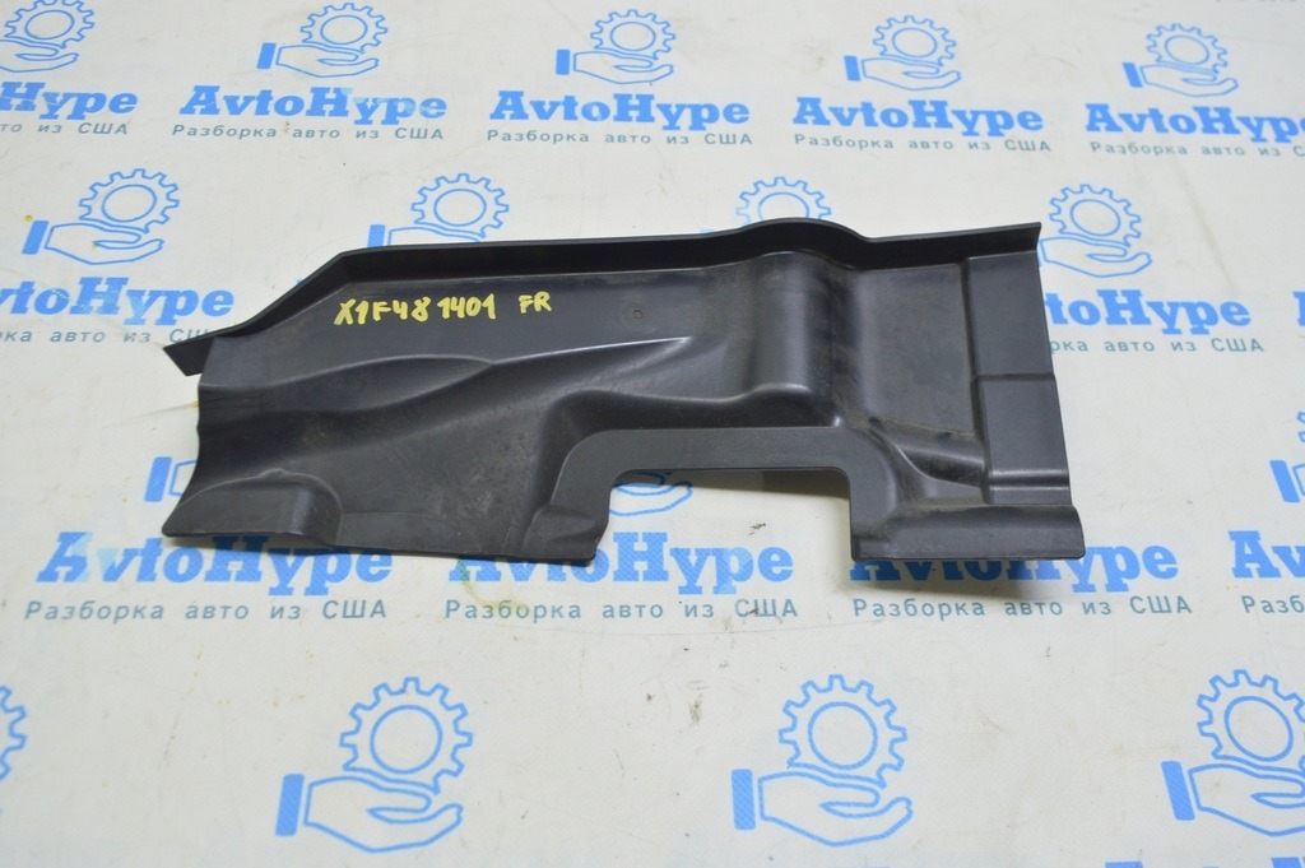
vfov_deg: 39.9
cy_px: 434
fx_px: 1195
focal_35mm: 33
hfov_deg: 57.3
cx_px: 652
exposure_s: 1/20
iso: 400
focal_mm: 22
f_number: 5.6
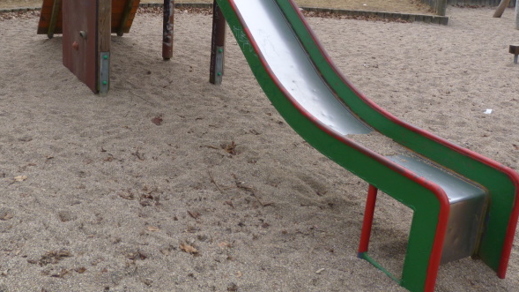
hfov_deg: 53.3
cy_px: 33
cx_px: 186
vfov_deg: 30.6
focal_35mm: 37
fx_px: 509
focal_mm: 4.5
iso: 80
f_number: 2.8
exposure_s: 1/320
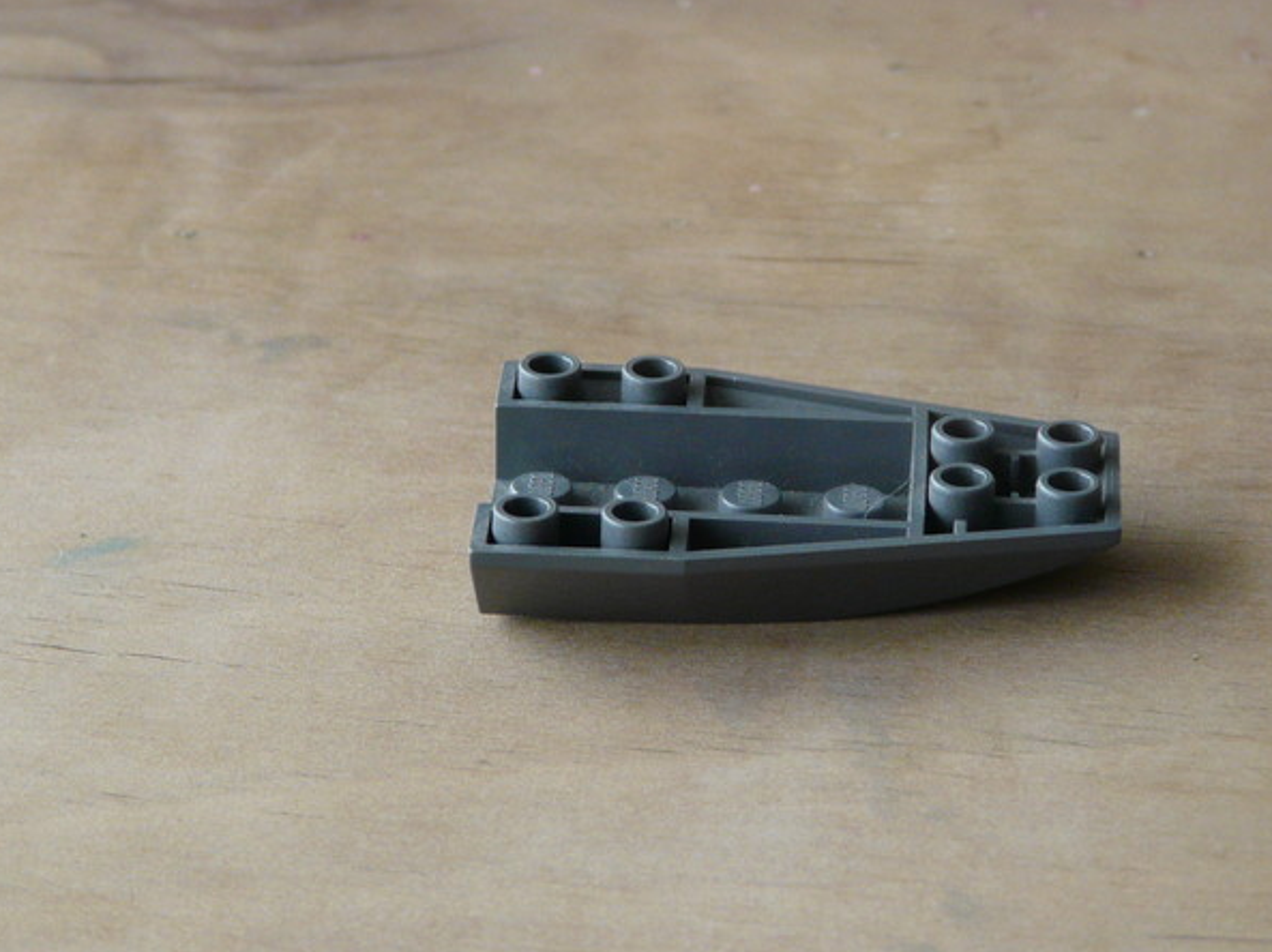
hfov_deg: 12.3
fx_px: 5913
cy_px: 428
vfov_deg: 9.2
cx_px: 714
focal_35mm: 161
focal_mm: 17.5
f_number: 3.6
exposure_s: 1/13
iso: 200
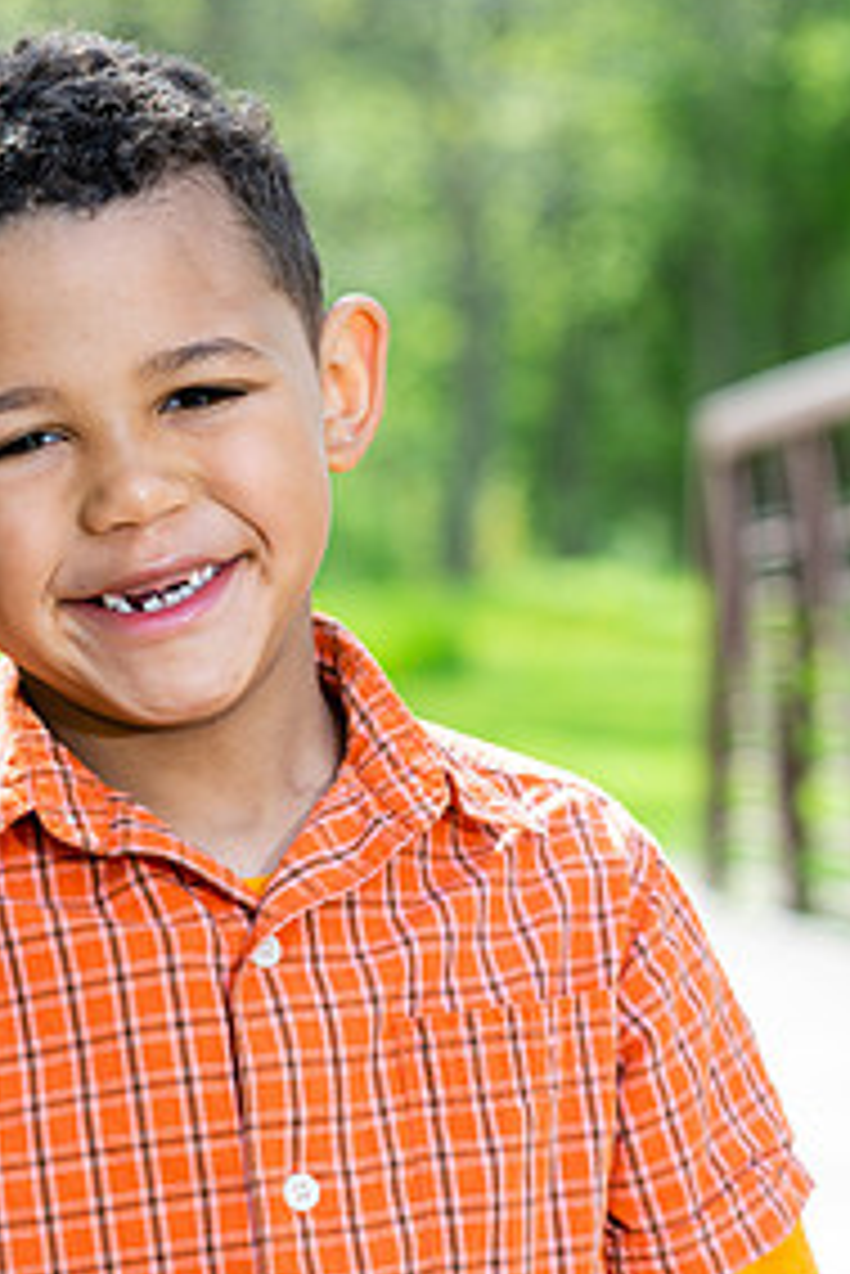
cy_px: 662
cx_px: 238
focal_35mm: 135
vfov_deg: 15.2
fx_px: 4775
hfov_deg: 10.2
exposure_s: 1/200
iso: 100
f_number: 5
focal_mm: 85
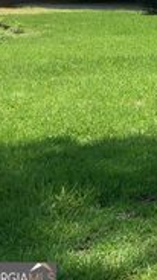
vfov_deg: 22.4
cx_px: 352
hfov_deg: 11.3
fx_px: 683
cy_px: 5
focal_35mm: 92
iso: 25
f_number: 2.4
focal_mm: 3.3
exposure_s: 1/823
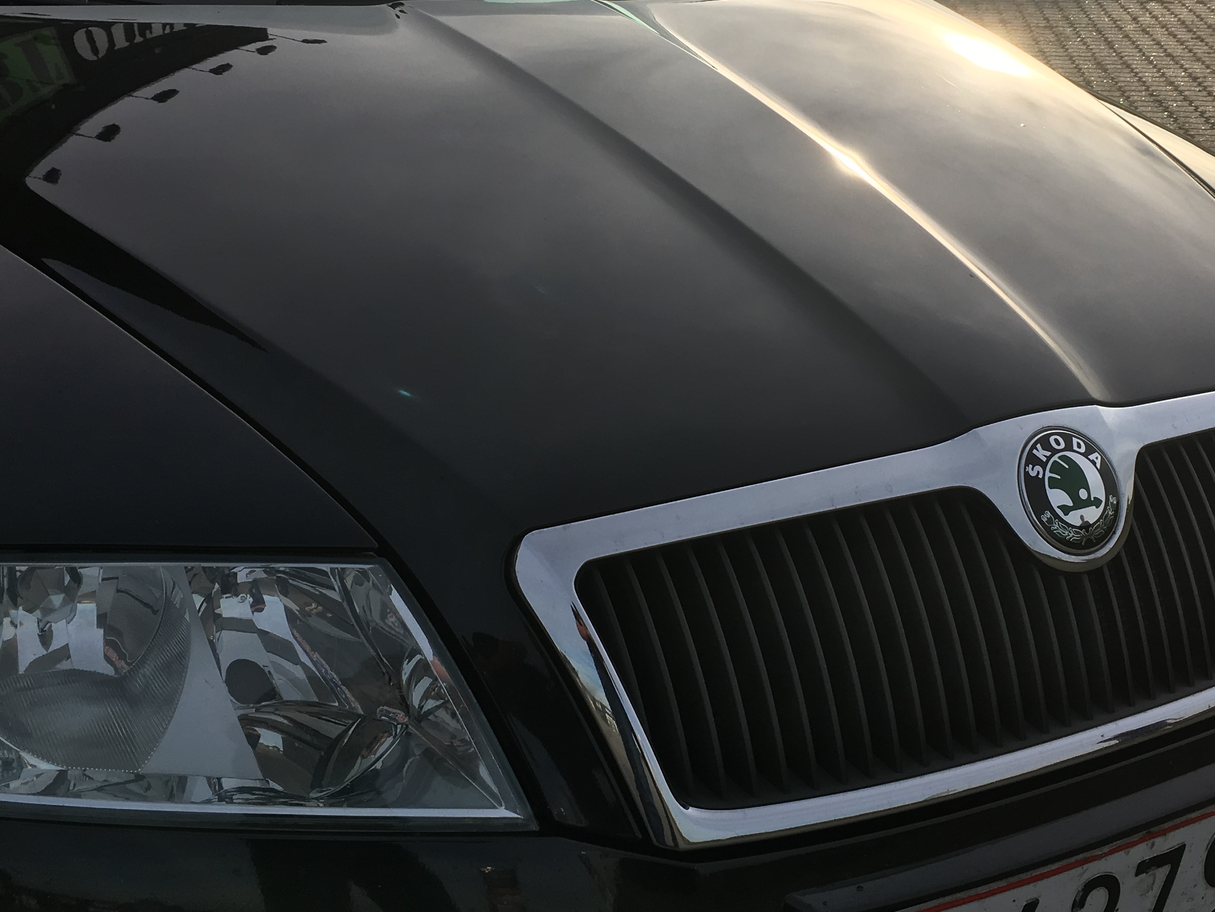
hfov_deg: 38.8
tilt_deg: -15.7
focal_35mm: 49
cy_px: 278
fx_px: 1720
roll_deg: +2.3
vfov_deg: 29.4
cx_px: 699
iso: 25
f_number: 2.2
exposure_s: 1/1012
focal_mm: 4.15
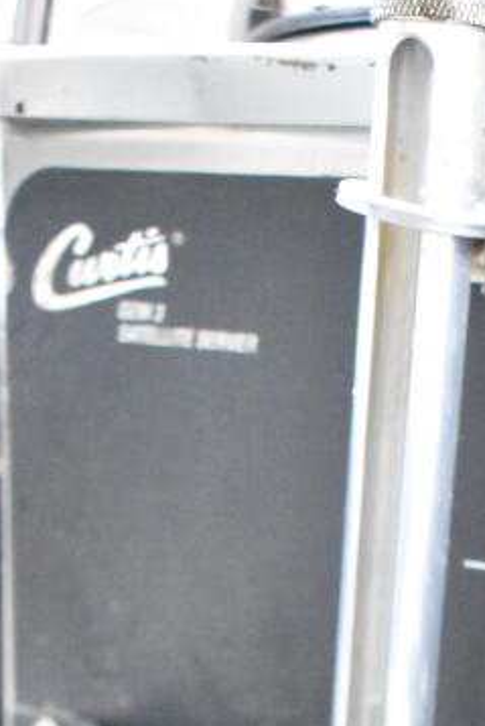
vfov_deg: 20.4
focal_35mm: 92
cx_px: 440
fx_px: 1857
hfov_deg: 14.7
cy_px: 915
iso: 16000
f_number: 3.8
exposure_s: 1/40
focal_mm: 24
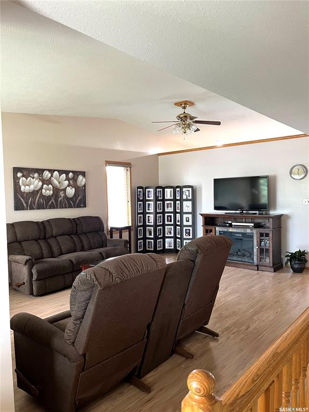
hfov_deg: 53.1
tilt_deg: -2.9
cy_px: 206
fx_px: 309
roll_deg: +2.1
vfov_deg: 67.3
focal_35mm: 26
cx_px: 154
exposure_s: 1/60
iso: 320
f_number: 1.6
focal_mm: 5.1
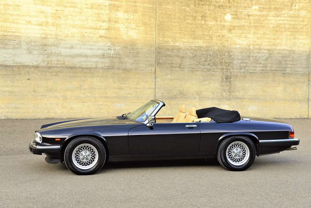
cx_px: 156
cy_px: 104
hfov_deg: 41.1
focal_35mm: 48
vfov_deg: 28.1
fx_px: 415
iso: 200
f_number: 6.3
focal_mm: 48
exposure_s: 1/100
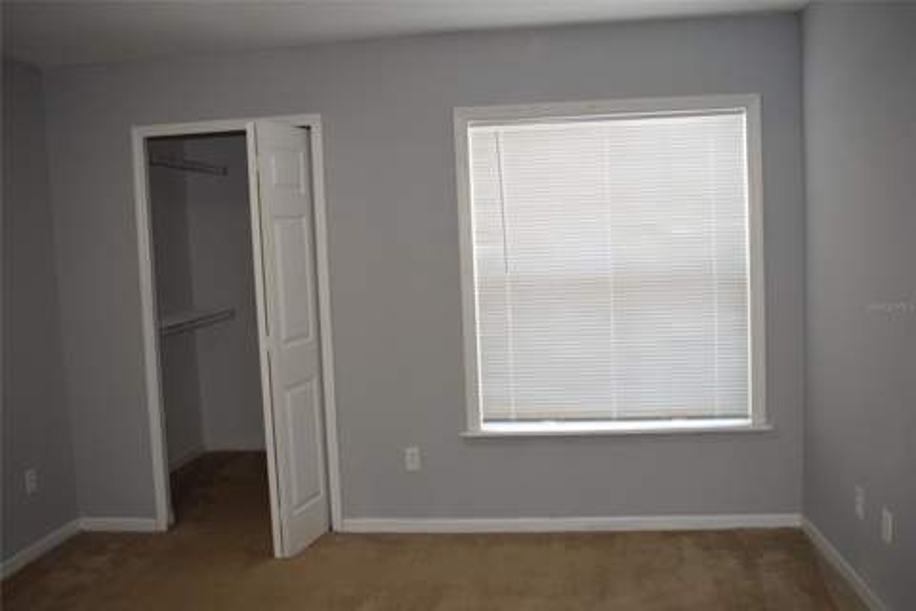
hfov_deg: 57.2
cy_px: 306
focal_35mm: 33
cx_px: 458
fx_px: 840
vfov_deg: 40.0
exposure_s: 1/125
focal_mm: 22
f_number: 5.6
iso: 800
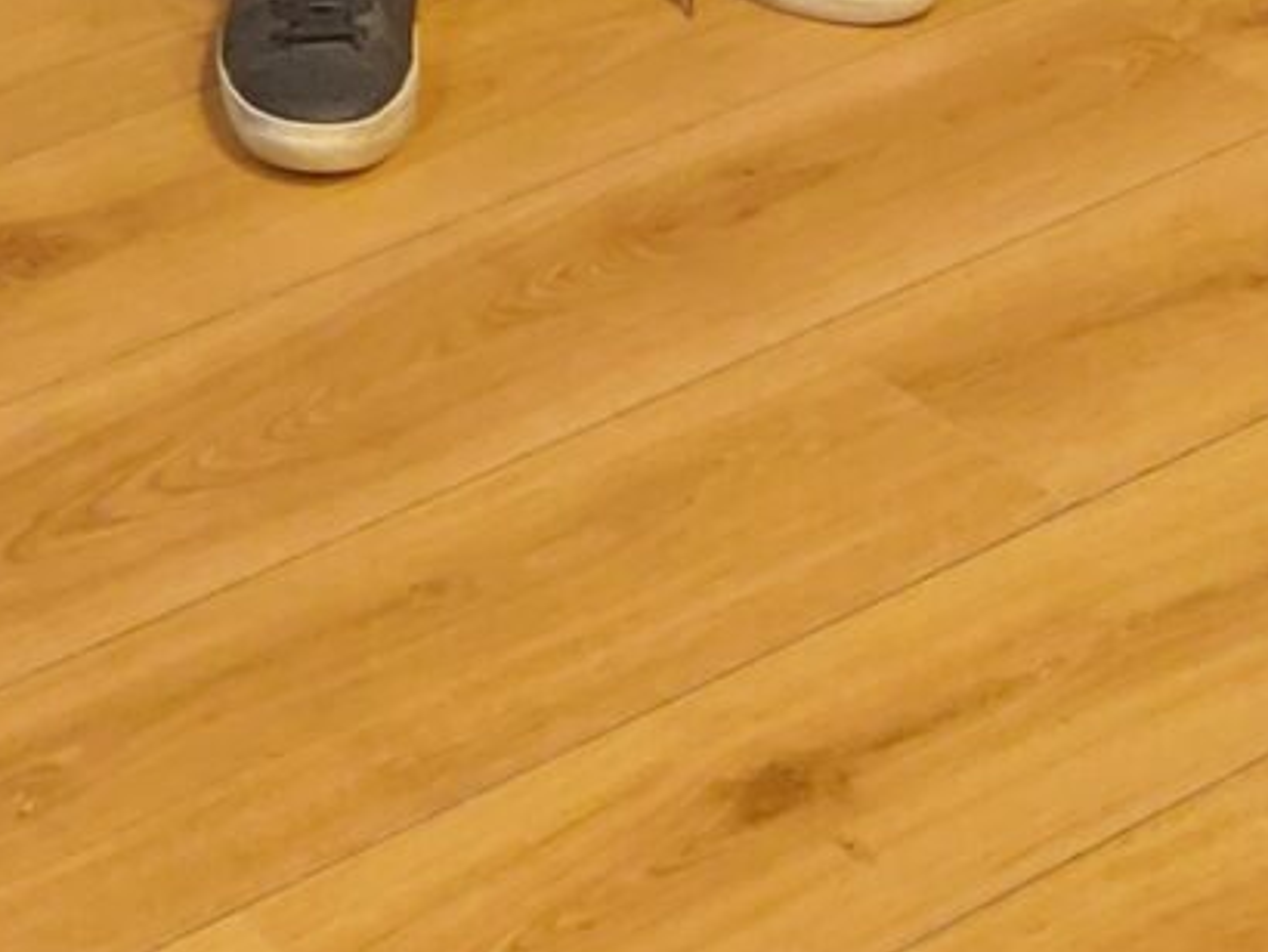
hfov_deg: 12.6
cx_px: 359
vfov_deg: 8.4
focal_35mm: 156
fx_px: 5718
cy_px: -1641
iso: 500
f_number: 1.8
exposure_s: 1/33
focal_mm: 5.23
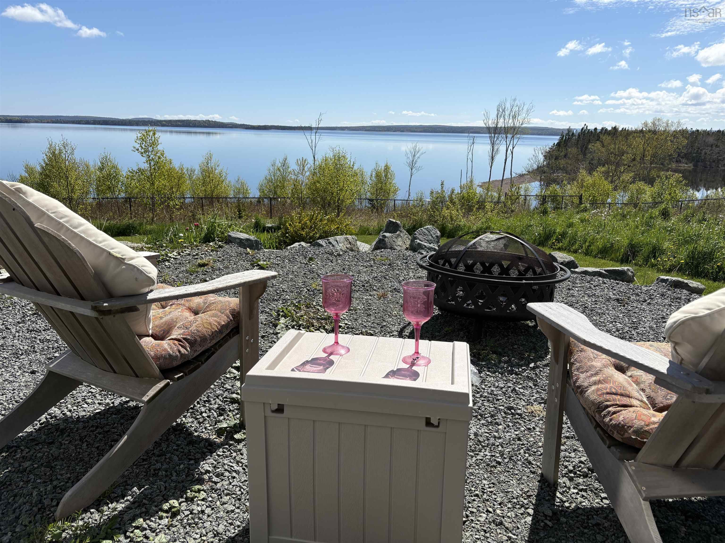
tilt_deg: -14.8
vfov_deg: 53.1
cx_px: 362
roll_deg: -0.4
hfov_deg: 67.3
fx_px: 545
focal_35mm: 26
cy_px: 272
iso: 50
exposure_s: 1/5348
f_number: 1.6
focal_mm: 5.96
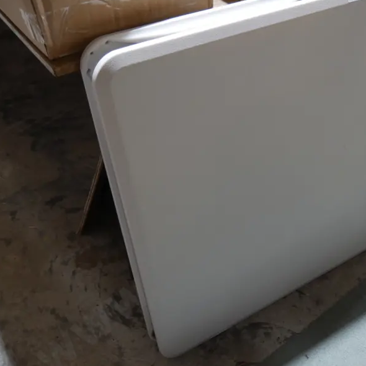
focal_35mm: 43
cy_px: 175
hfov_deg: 37.7
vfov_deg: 39.2
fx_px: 514
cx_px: 295
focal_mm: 14
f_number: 3.5
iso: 640
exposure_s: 1/60
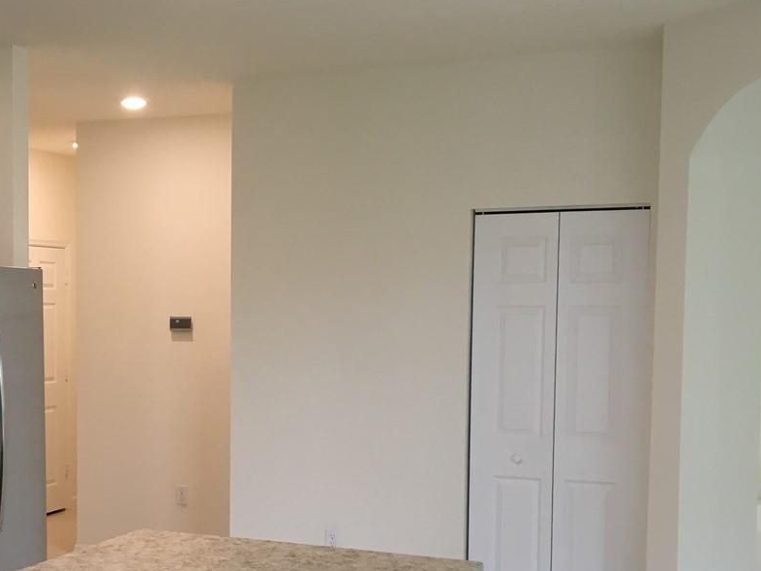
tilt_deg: -4.0
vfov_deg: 24.7
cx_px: 150
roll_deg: -0.9
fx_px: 1297
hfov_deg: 31.8
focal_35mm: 59
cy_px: 398
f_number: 2.2
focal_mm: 4.15
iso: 80
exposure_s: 1/30
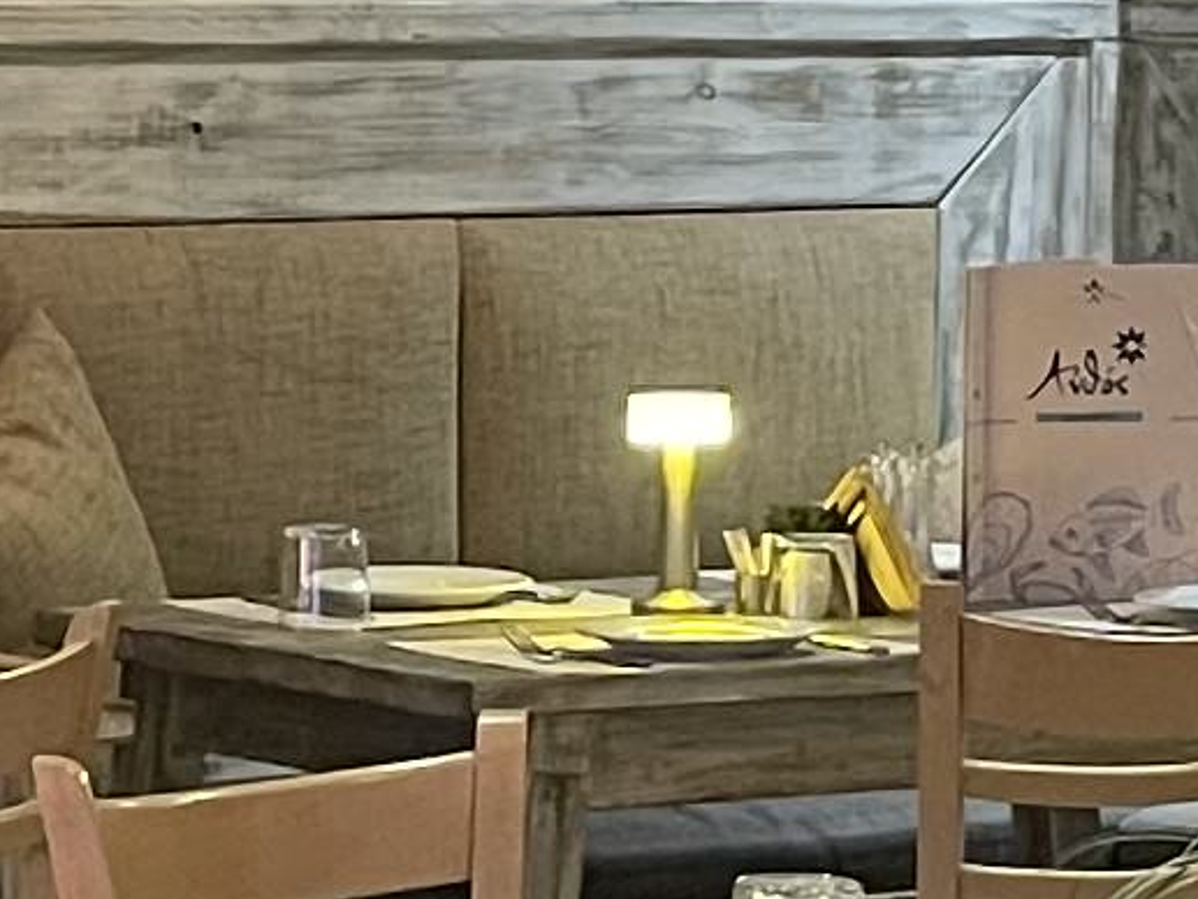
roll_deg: +0.1
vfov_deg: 7.6
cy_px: 772
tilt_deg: -6.5
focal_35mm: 195
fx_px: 6750
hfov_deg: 10.1
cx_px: 111
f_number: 1.6
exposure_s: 1/50
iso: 400
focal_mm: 5.1
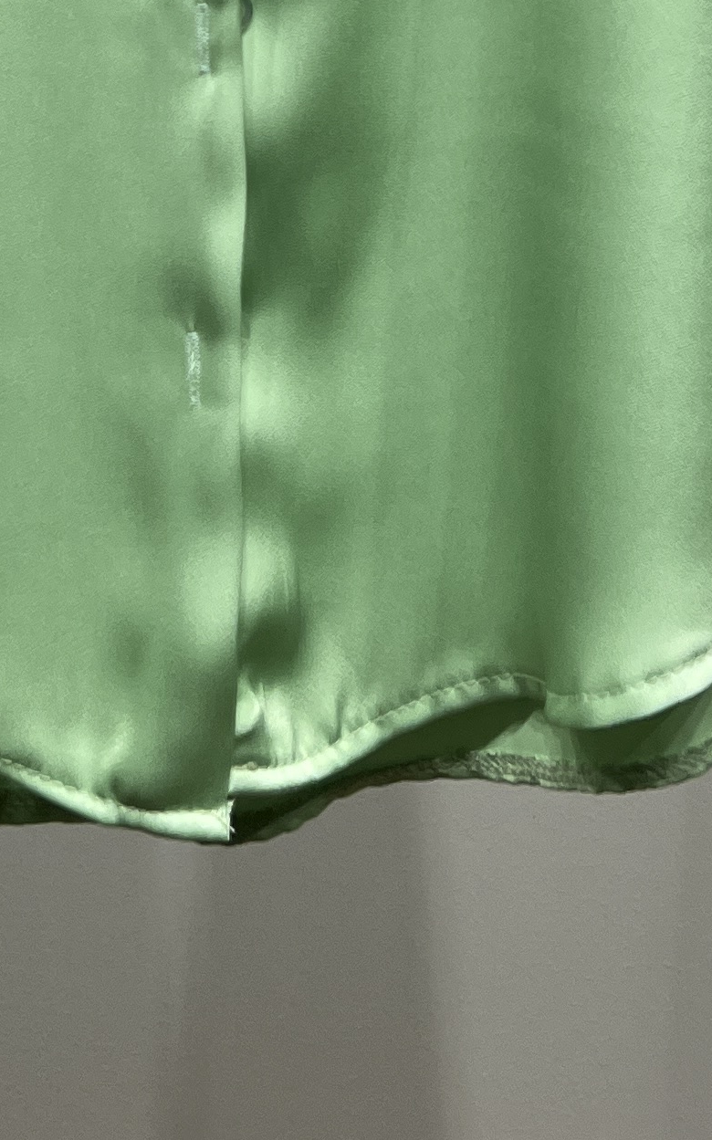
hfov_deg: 14.7
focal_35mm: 89
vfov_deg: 20.0
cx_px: 247
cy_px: -580
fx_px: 2765
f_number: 1.5
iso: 50
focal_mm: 5.7
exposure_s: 1/873
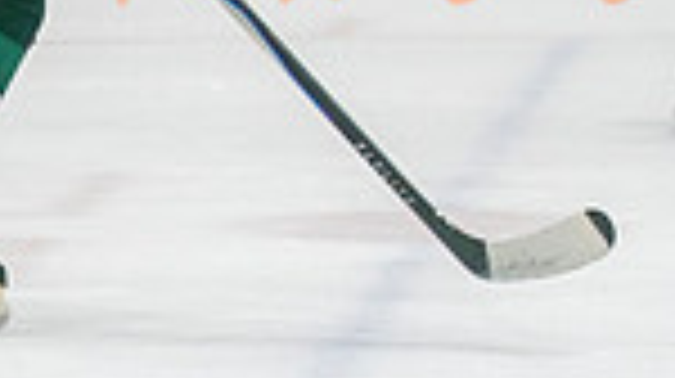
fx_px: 13499
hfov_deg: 2.8
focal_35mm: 755
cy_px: 112
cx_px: -656
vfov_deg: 1.6
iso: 400
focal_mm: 85
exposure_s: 1/640
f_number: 3.2
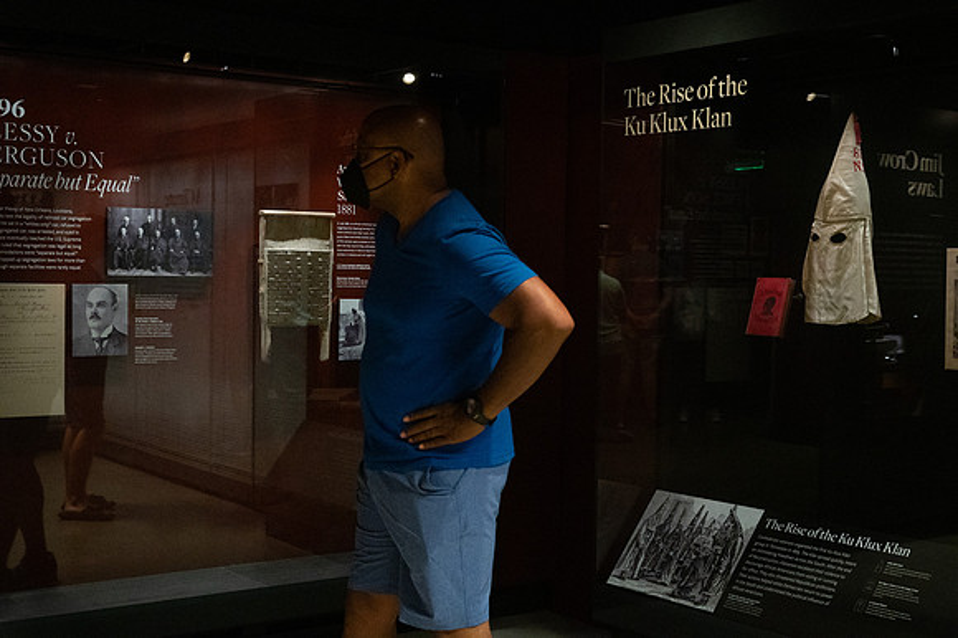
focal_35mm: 50
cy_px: 319
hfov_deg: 39.6
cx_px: 479
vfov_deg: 27.0
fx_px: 1330
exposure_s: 1/100
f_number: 5.6
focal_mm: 50
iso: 10000
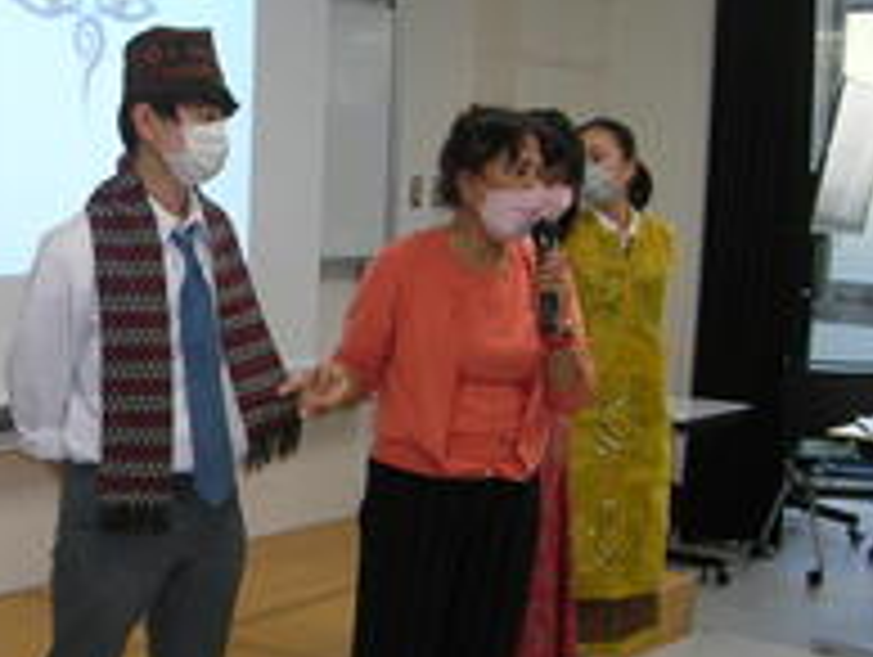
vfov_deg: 20.3
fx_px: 1818
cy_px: 526
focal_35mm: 72
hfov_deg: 25.8
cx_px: 18
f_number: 2.8
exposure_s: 1/30
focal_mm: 5.8
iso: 50
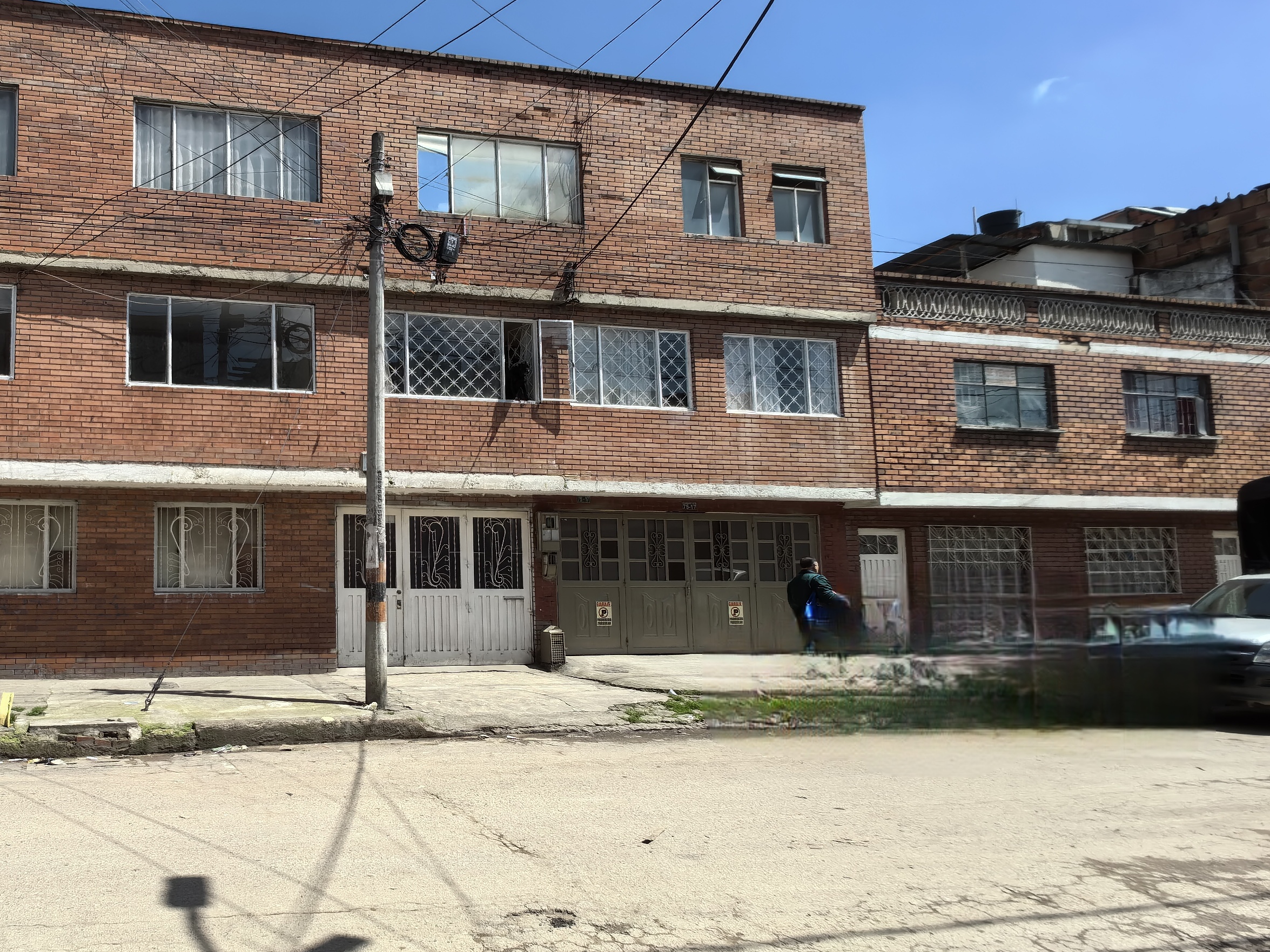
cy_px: 494
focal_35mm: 23
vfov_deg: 58.9
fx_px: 844
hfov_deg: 65.3
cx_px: 207
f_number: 2.2
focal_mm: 1.76
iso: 50
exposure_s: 1/1105
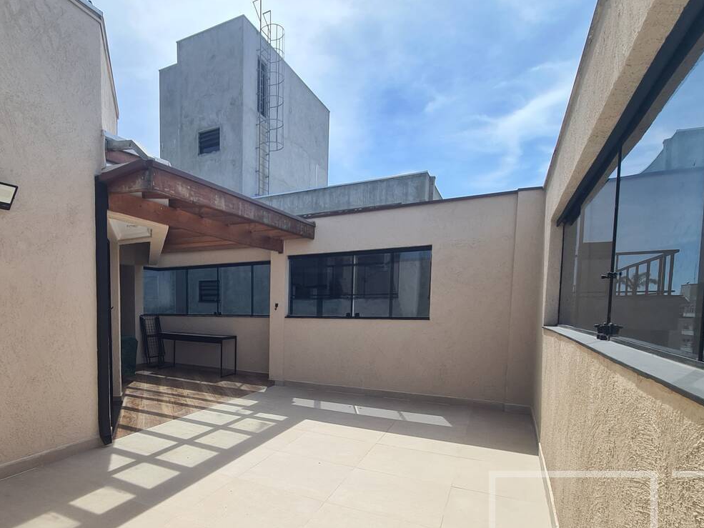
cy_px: 349
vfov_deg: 66.9
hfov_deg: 82.0
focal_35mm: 19
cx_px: 239
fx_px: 386
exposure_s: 1/1960
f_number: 2.2
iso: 64
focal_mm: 2.22
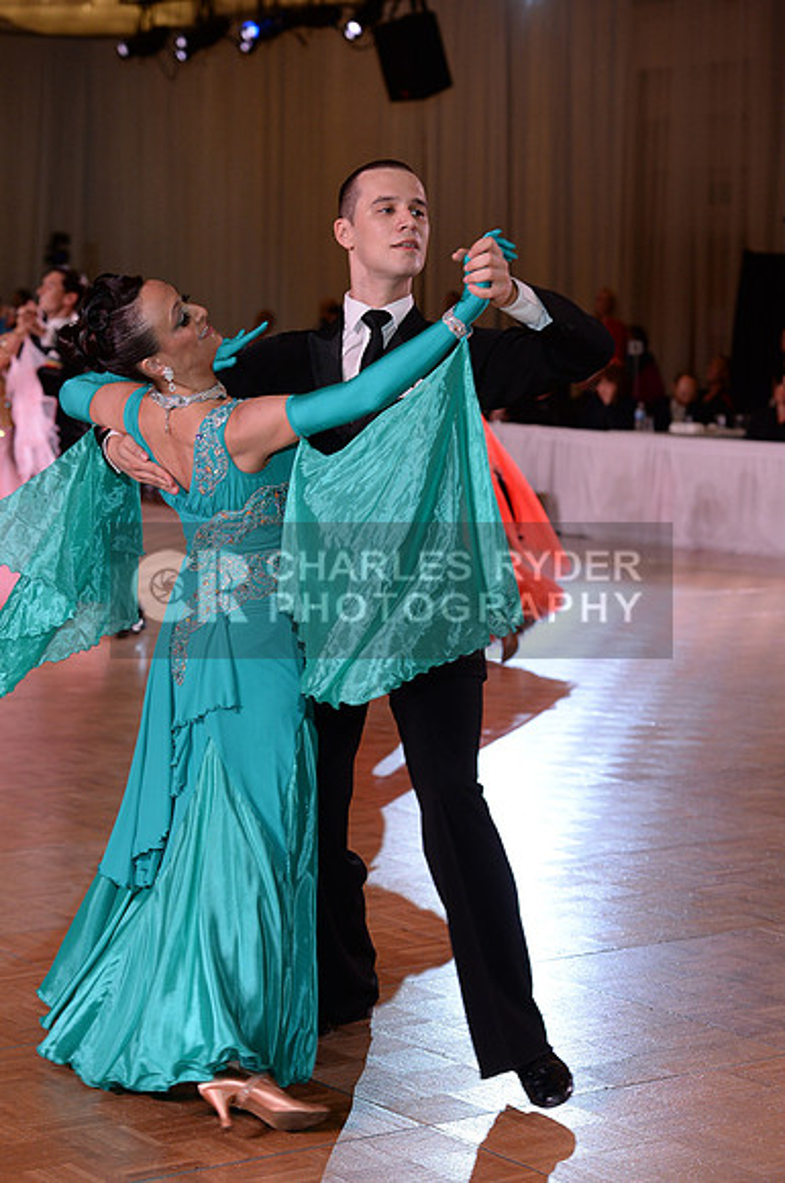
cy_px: 592
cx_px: 392
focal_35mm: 86
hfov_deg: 15.8
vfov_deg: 23.7
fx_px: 2821
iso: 1600
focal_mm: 86
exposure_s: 1/250
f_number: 4.5
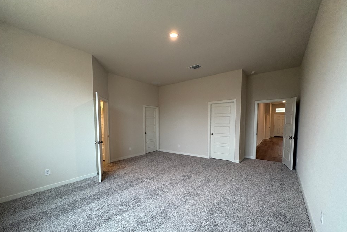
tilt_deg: -2.7
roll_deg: +2.2
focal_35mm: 15
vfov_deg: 76.9
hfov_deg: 100.4
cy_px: 133
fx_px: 145
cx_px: 170
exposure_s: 1/99
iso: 160
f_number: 2.2
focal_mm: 2.22
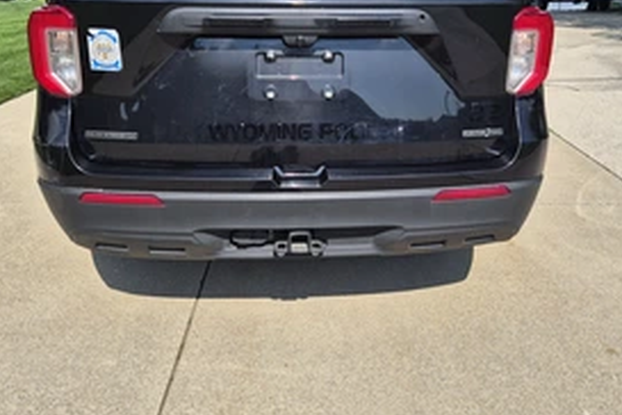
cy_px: 130
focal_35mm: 35
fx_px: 605
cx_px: 303
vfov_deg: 37.3
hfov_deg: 54.4
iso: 80
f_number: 1.8
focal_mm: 5.4
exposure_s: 1/5168
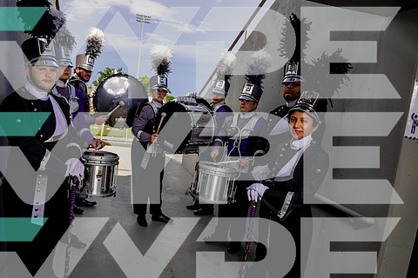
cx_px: 182
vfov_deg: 44.8
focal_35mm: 29
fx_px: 337
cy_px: 159
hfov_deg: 63.4
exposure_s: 1/250
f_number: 5.6
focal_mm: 24
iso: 100
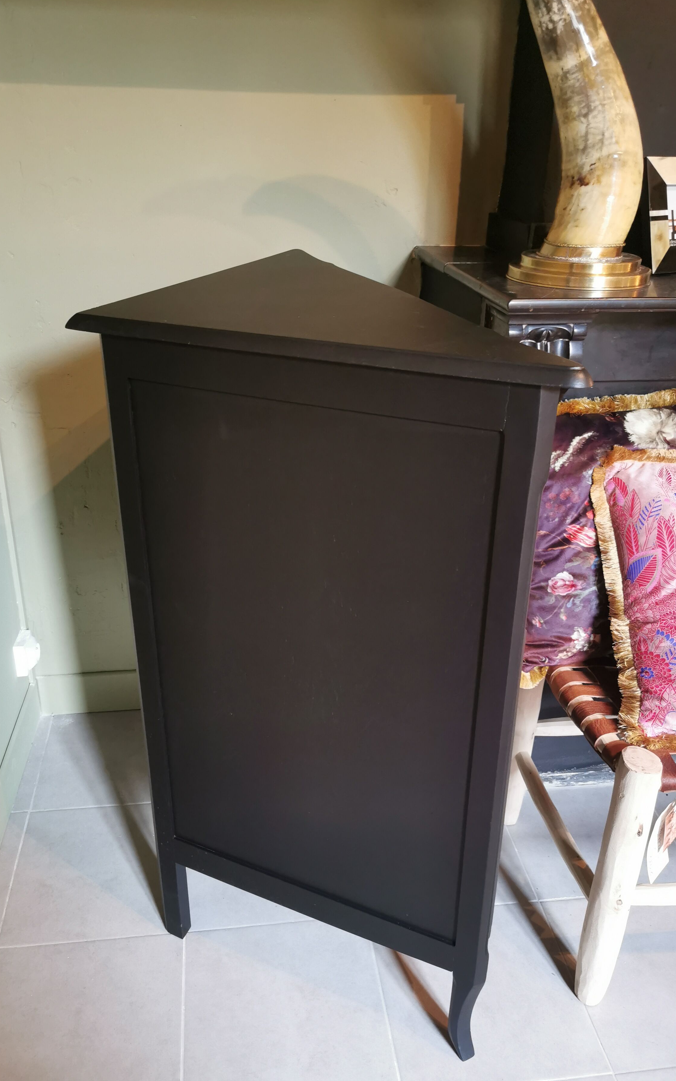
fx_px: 855
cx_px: 316
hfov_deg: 43.1
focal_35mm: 29
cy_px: 534
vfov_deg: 64.6
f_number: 1.6
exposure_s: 1/50
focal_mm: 5.56
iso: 160
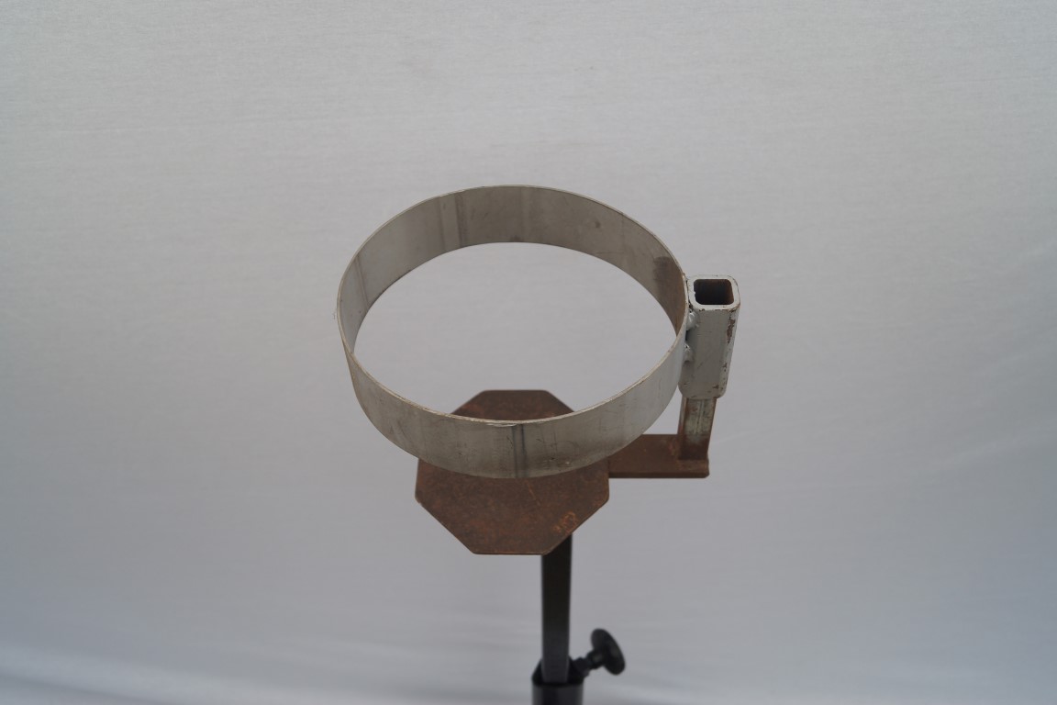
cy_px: 352
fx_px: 969
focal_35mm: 33
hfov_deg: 57.2
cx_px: 528
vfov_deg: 40.0
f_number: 4
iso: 125
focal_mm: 22
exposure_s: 1/160
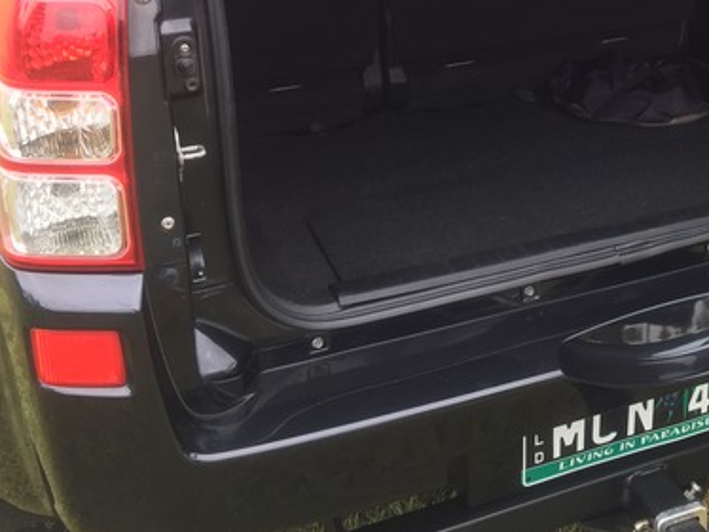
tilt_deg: -14.7
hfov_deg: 29.3
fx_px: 1271
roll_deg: -3.3
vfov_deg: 22.9
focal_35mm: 62
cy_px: 23
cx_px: 692
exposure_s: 1/147
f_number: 2.2
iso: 32
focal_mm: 4.15
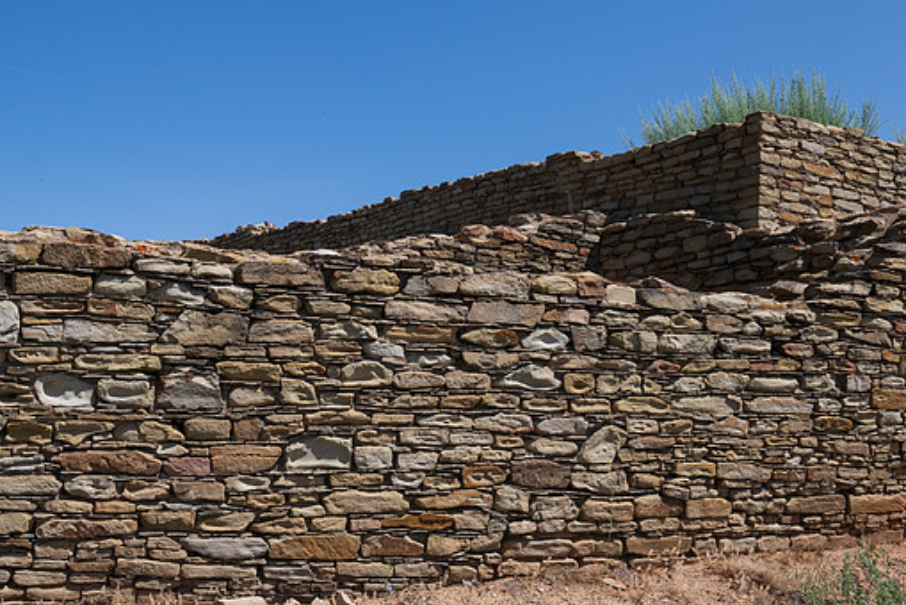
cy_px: 307
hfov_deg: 47.3
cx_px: 418
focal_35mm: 41
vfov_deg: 32.7
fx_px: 1032
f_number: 14
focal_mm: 36
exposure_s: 1/500
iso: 800
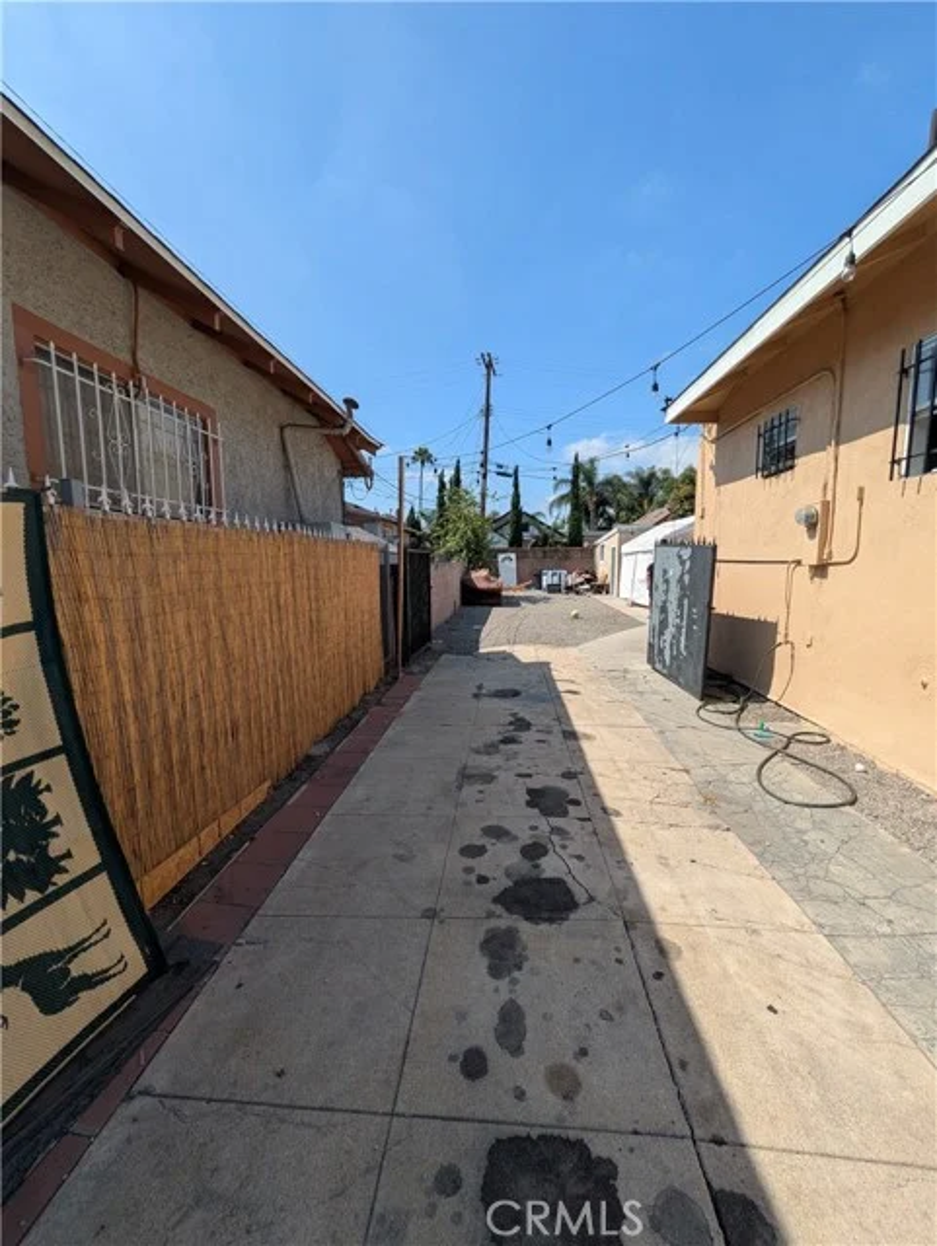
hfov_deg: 85.8
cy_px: 623
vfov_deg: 102.0
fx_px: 505
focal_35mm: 14
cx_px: 468
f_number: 2.2
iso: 48
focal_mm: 1.83
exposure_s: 1/1658
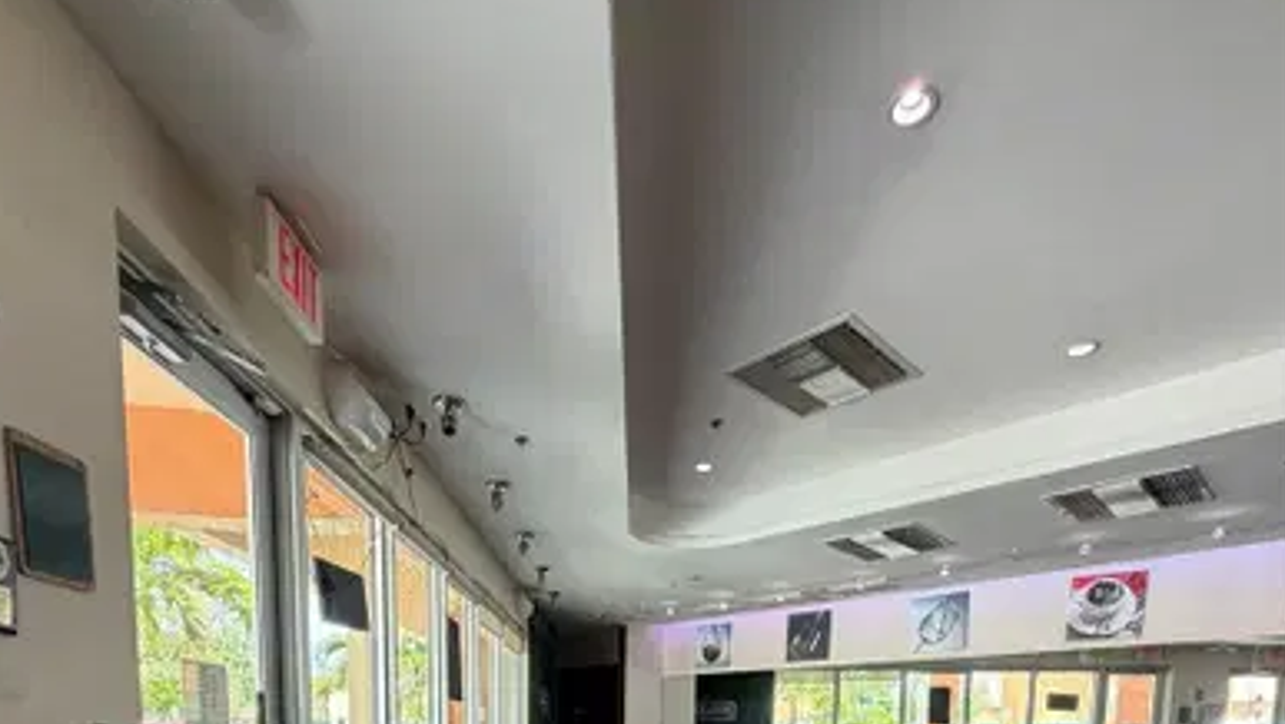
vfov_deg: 41.2
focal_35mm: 21
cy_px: 822
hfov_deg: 83.8
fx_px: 716
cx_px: 628
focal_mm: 2.22
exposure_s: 1/120
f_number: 2.2
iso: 250
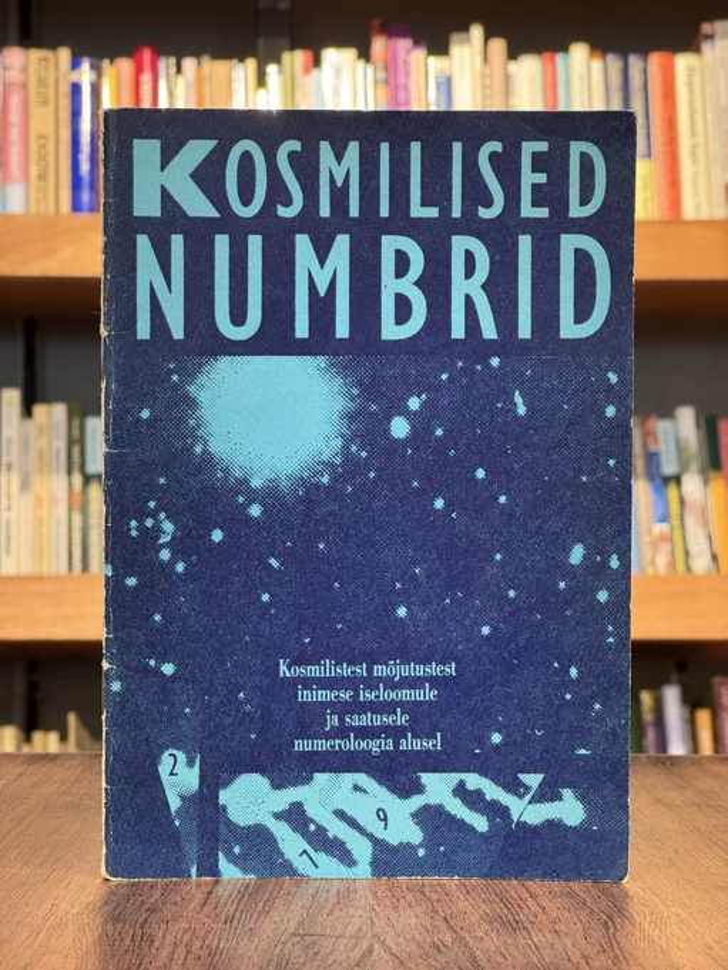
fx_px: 2158
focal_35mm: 77
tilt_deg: -1.1
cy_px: 485
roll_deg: -0.8
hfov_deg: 19.1
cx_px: 364
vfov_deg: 25.3
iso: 640
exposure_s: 1/60
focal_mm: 9
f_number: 2.8
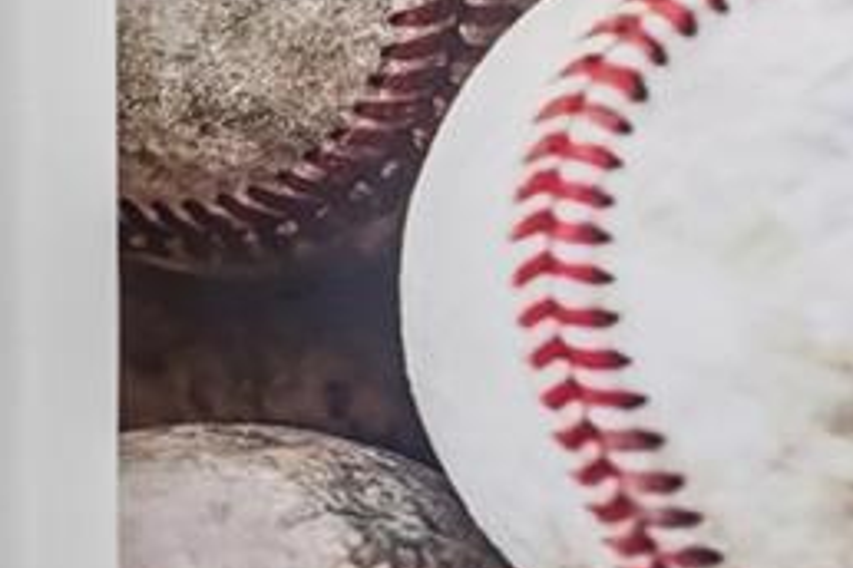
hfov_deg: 16.0
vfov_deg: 14.7
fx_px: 2203
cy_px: 317
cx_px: -942
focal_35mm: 93
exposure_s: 1/2.5
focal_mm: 10
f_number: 7.1
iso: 100
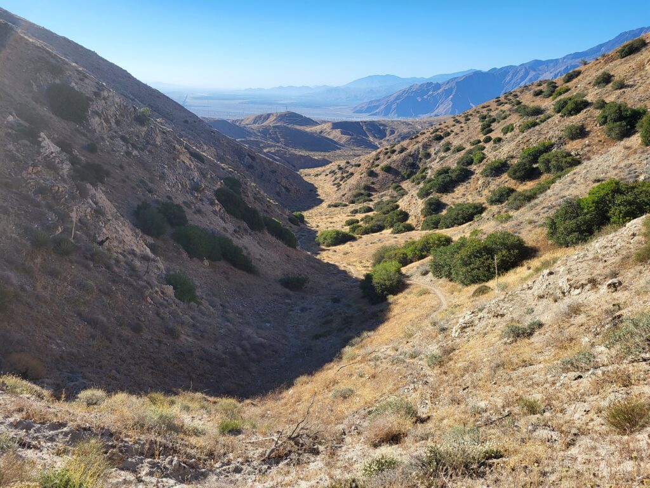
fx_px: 488
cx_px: 325
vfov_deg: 53.1
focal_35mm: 26
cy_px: 244
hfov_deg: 67.3
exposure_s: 1/1668
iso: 40
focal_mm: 5.4
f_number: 1.8
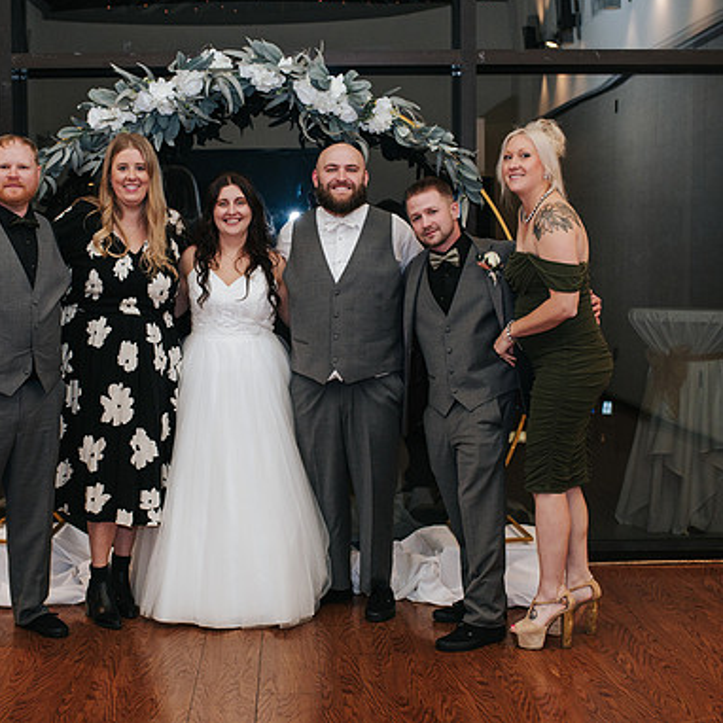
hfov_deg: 32.1
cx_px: 284
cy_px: 359
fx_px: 1252
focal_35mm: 53
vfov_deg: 32.2
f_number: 3.2
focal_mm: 35
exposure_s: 1/200
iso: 800
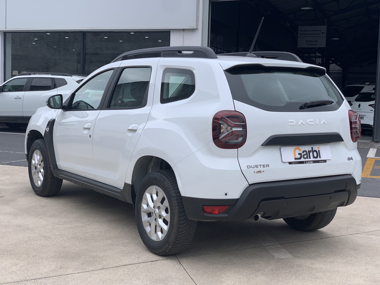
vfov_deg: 28.0
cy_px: 142
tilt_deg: -3.6
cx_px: 190
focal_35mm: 52
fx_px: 571
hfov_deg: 36.8
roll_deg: -1.7
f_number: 2.4
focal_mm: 6
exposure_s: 1/761
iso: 16
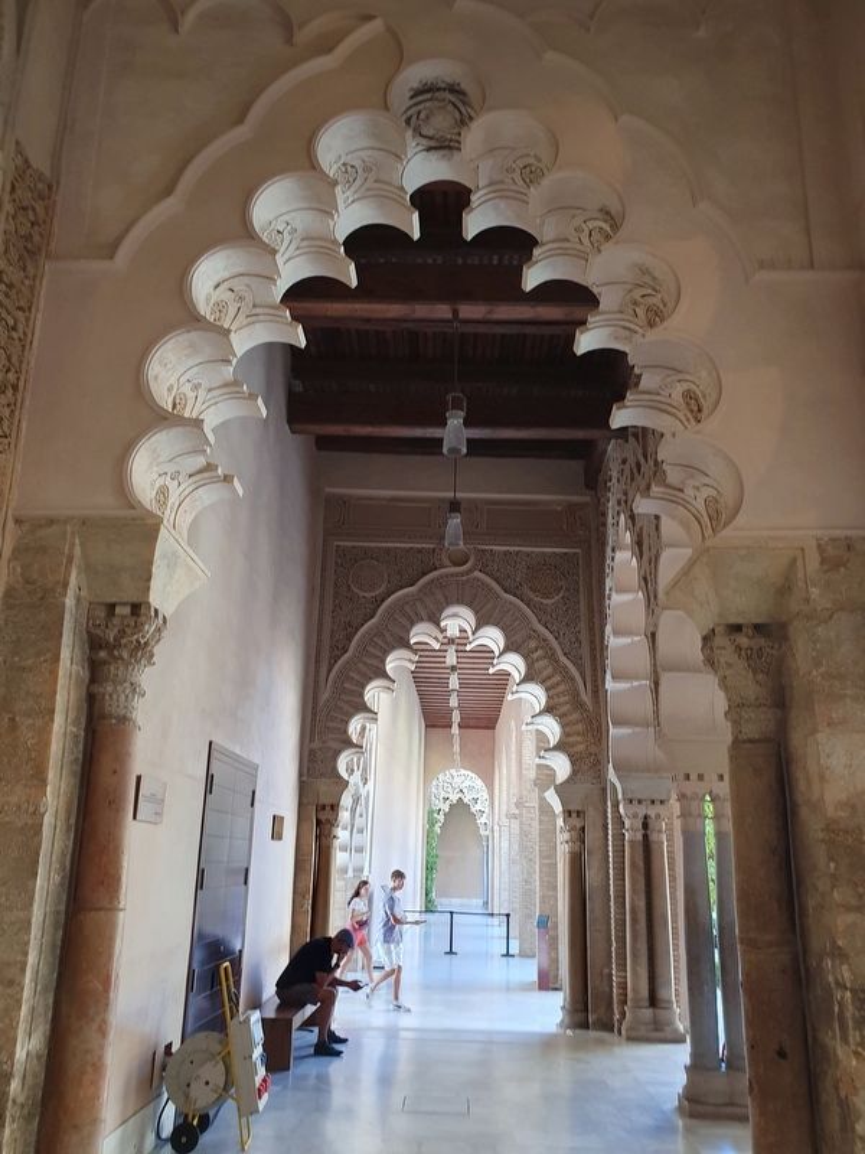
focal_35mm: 26
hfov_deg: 53.1
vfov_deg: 67.3
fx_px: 866
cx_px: 432
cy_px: 577
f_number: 2.4
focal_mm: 4.32
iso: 200
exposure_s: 1/50
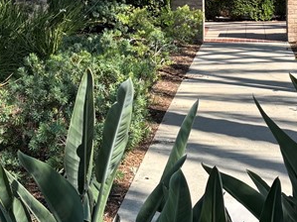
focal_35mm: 89
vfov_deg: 16.2
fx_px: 763
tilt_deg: -2.0
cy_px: -11
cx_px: 224
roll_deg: +0.6
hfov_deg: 21.8
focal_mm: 5.96
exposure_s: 1/880
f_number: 1.6
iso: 50
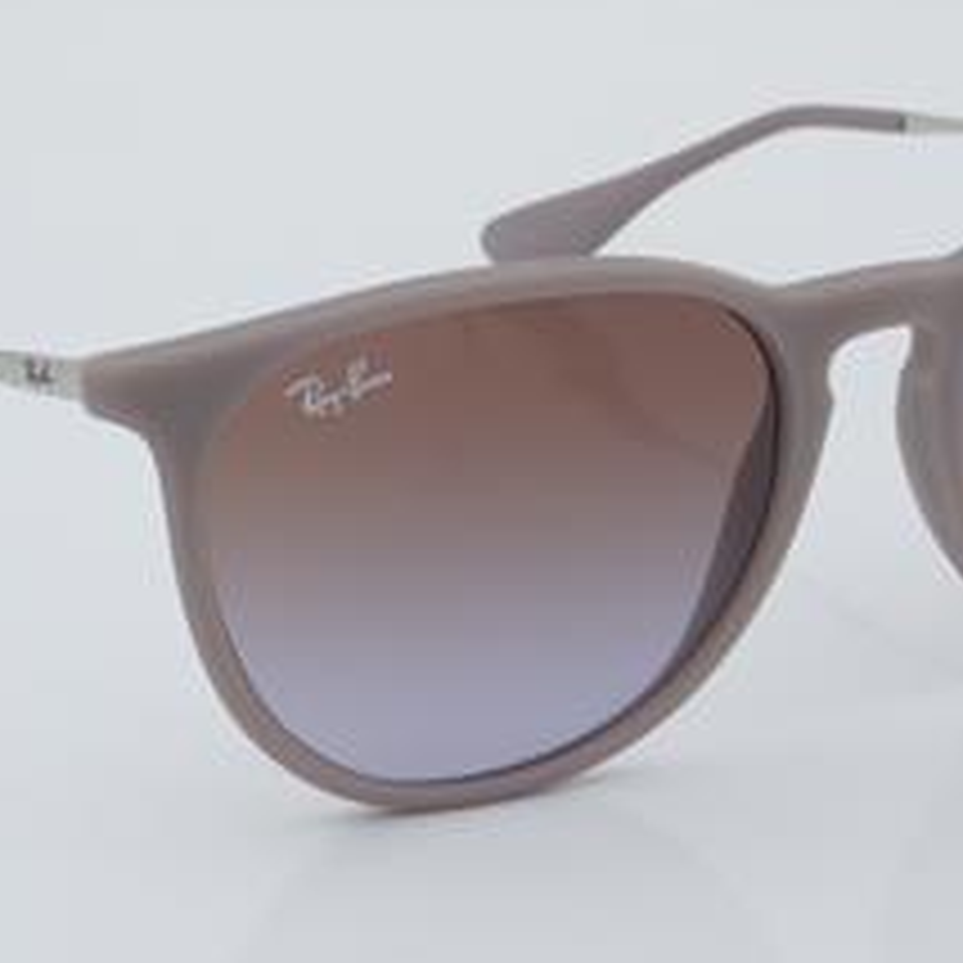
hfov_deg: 14.7
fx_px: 3745
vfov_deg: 14.6
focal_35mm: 119
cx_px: 500
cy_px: 428
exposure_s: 1/4
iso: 100
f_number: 32
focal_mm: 50
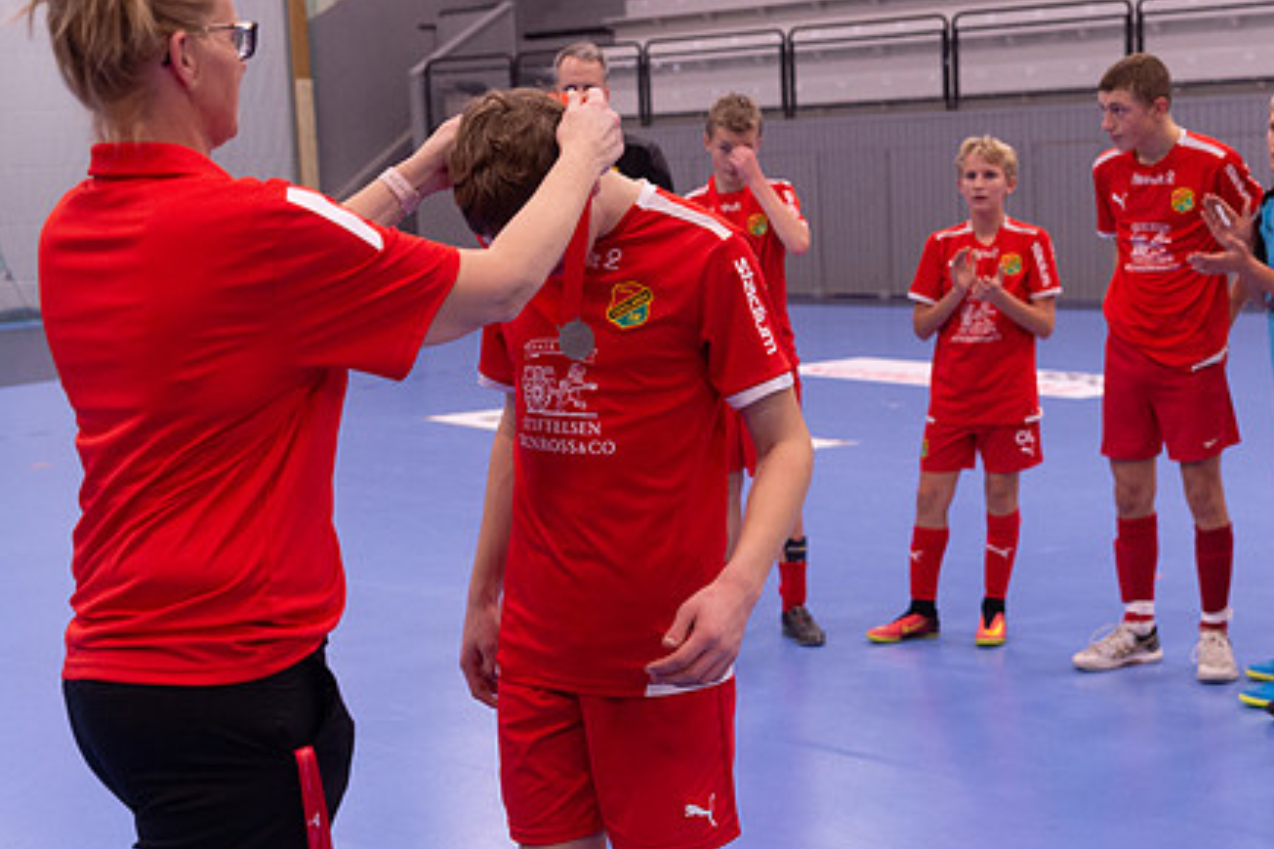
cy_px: 536
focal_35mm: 64
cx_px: 630
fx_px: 2265
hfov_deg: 31.4
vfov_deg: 21.2
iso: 2500
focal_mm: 48
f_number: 3.2
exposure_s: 1/320
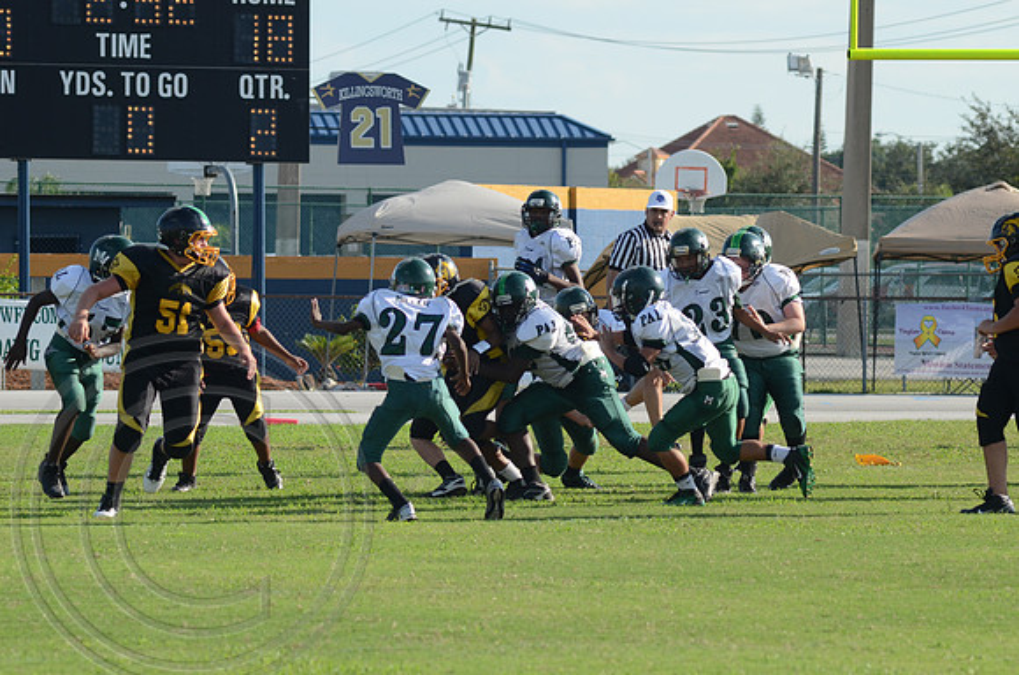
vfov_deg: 4.6
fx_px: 8473
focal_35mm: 300
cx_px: 510
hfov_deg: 6.9
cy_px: 338
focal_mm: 200
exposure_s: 1/640
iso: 400
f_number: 9
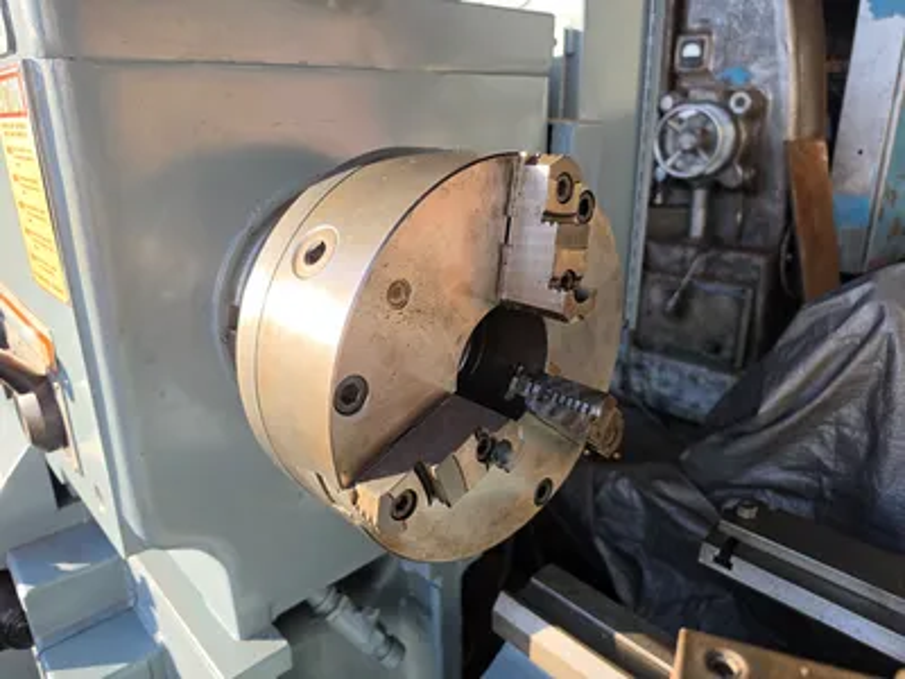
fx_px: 601
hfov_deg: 73.9
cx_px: 452
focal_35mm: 23
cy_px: 340
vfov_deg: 58.9
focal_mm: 6.5
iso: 64
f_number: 1.4
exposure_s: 1/2122
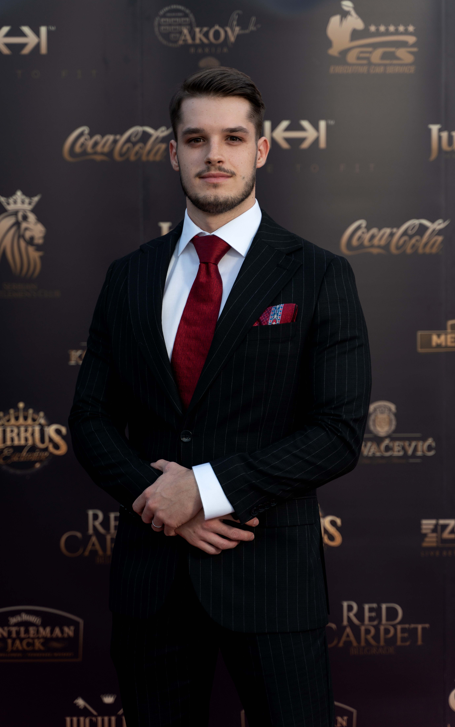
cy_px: 332
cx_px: 212
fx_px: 1667
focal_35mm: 84
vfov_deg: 24.6
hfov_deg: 15.5
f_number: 3.2
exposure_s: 1/160
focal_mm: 75
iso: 125
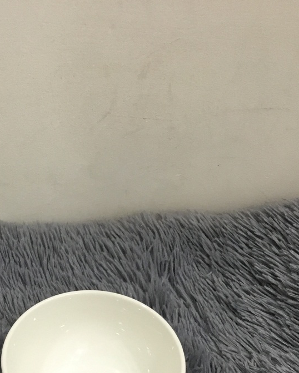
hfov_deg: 27.7
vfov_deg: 33.1
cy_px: 330
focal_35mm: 54
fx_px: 597
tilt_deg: -47.0
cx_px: 75
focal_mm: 3.3
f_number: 2.4
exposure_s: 1/33
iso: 100
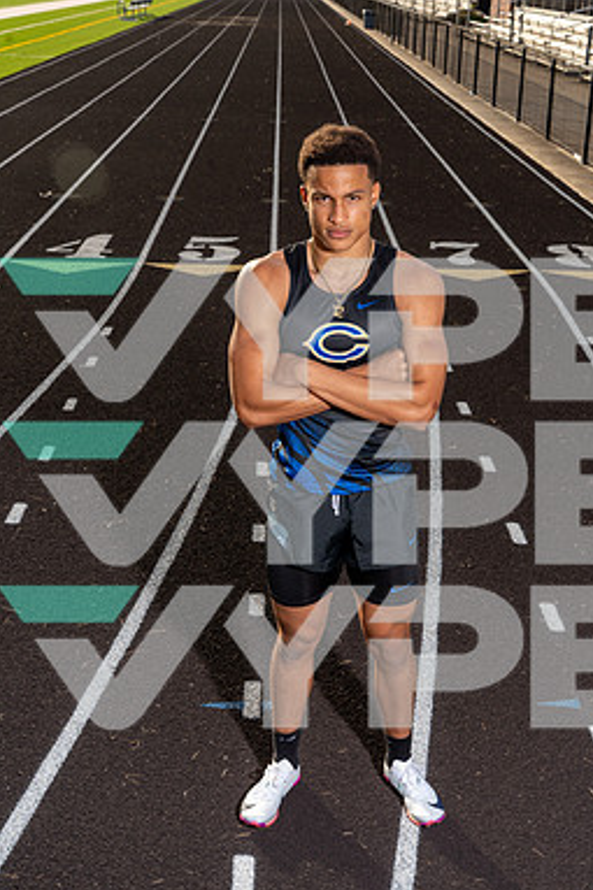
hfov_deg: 28.6
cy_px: 495
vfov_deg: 41.9
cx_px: 346
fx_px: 1162
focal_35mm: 47
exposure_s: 1/250
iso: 160
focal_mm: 40
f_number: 10
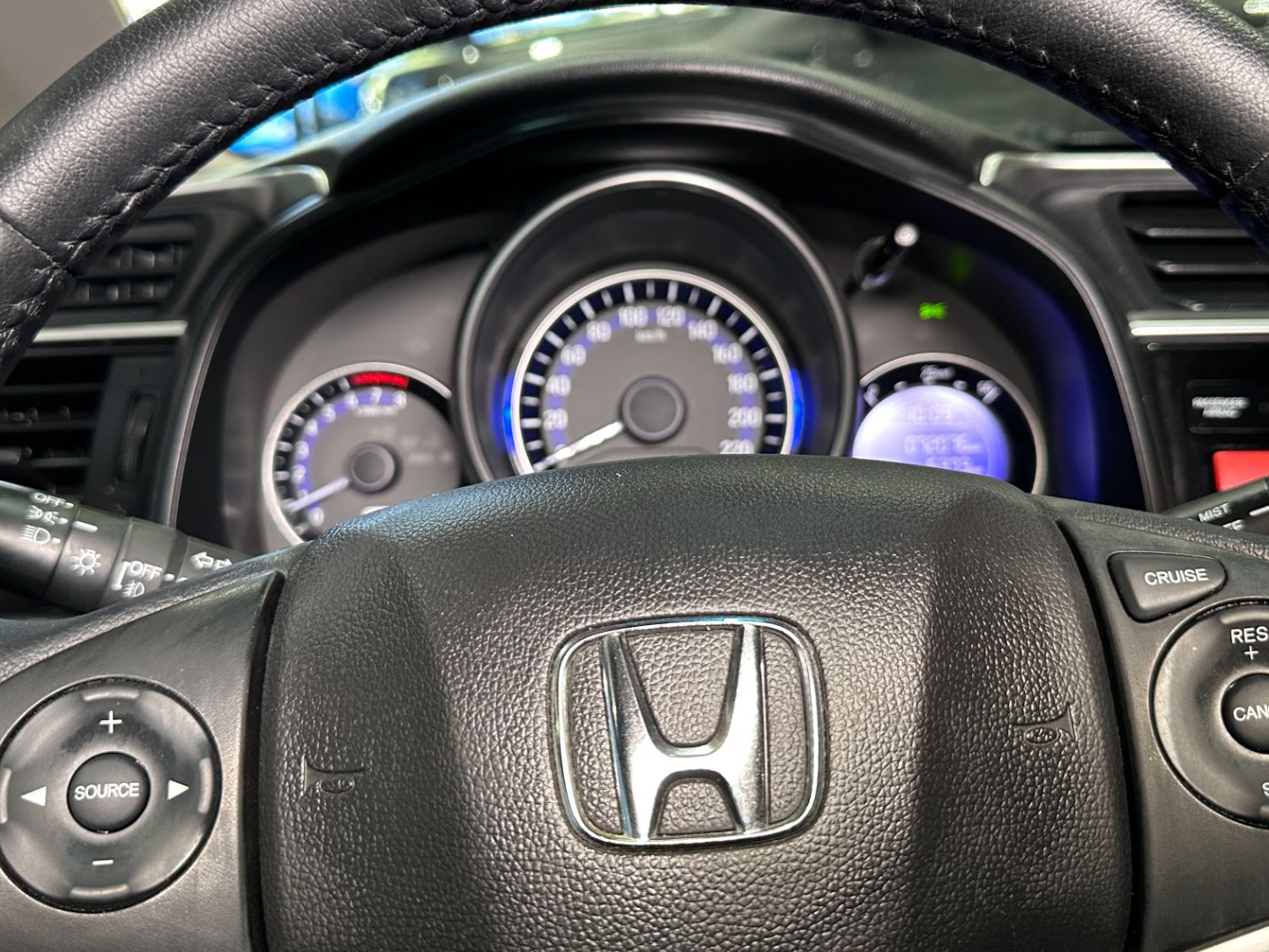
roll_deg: +1.5
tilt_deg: -16.3
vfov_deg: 44.1
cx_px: 636
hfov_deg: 56.8
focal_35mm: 32
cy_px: 416
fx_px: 1173
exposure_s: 1/60
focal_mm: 6.86
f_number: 1.78
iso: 250
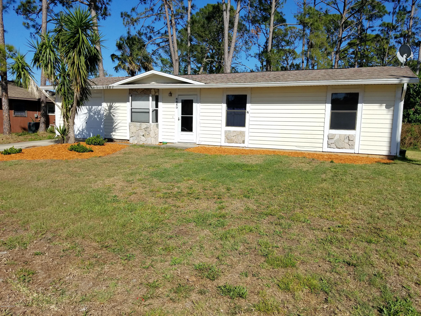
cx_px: 210
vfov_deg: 53.1
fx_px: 316
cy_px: 158
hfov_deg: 67.3
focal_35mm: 26
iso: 40
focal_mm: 4.2
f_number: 1.7
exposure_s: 1/3816
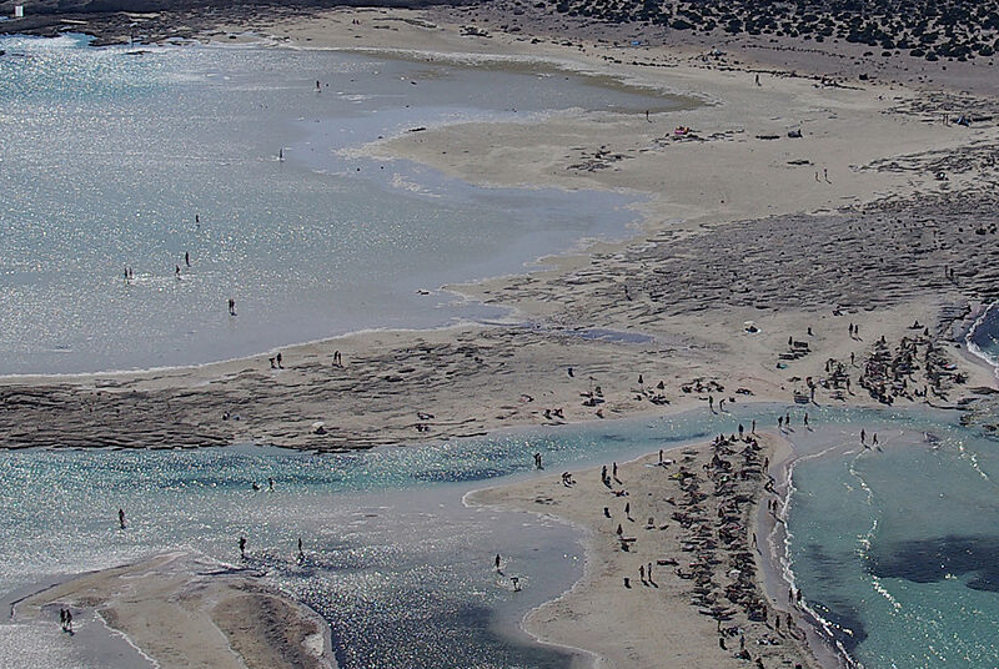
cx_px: 748
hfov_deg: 14.6
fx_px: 3877
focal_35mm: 140
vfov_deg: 9.9
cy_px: 177
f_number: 6.7
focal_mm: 31
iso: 100
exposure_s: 1/180
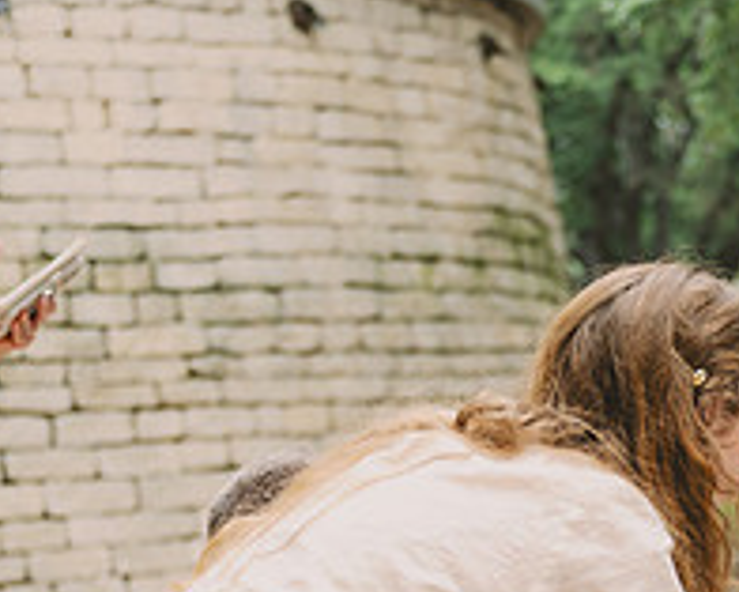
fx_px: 2910
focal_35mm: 133
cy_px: 707
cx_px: 863
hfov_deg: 14.1
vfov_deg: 11.4
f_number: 2.8
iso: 250
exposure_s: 1/640
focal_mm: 48
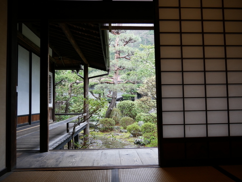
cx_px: 121
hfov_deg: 59.9
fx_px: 210
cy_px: 91
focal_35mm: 30
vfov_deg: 46.9
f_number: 3.7
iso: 500
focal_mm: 15
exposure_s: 1/60
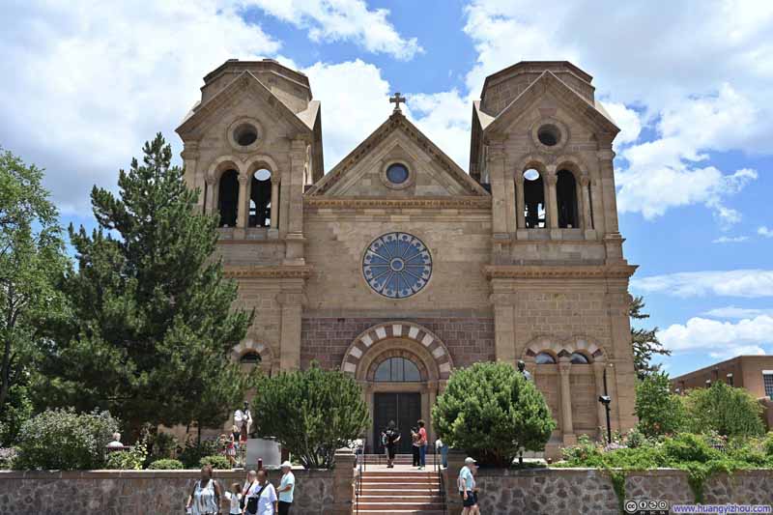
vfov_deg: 39.4
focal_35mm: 34
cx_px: 386
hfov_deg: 56.5
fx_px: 719
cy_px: 258
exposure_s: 1/200
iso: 64
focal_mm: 33.5
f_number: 8
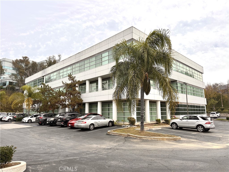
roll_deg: +0.1
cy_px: 86
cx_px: 114
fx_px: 159
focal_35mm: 24
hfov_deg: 71.6
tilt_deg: +9.8
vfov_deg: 56.8
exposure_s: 1/2469
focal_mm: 6.86
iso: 80
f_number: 1.78
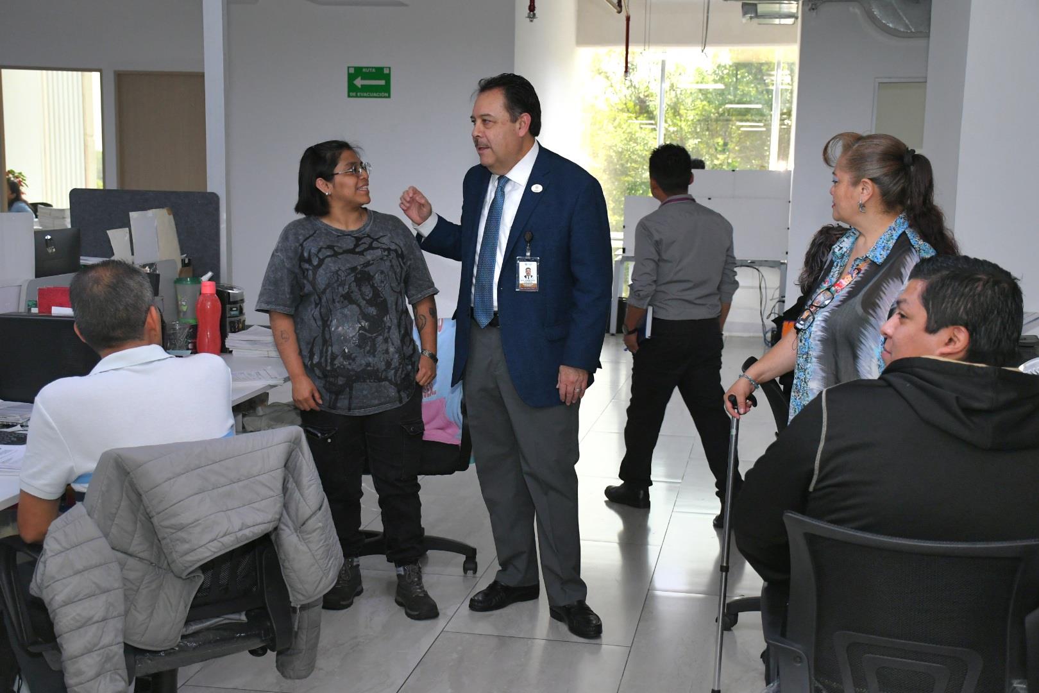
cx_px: 520
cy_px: 346
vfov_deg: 28.1
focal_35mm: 48
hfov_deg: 41.1
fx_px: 1385
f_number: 5.6
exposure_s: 1/161
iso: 2000
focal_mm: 32
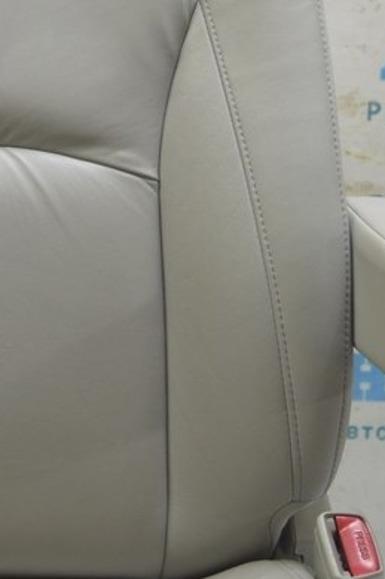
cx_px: -68
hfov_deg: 16.6
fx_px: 1268
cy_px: 103
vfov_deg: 25.2
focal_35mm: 79
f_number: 5.6
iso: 400
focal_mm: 20
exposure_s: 1/20
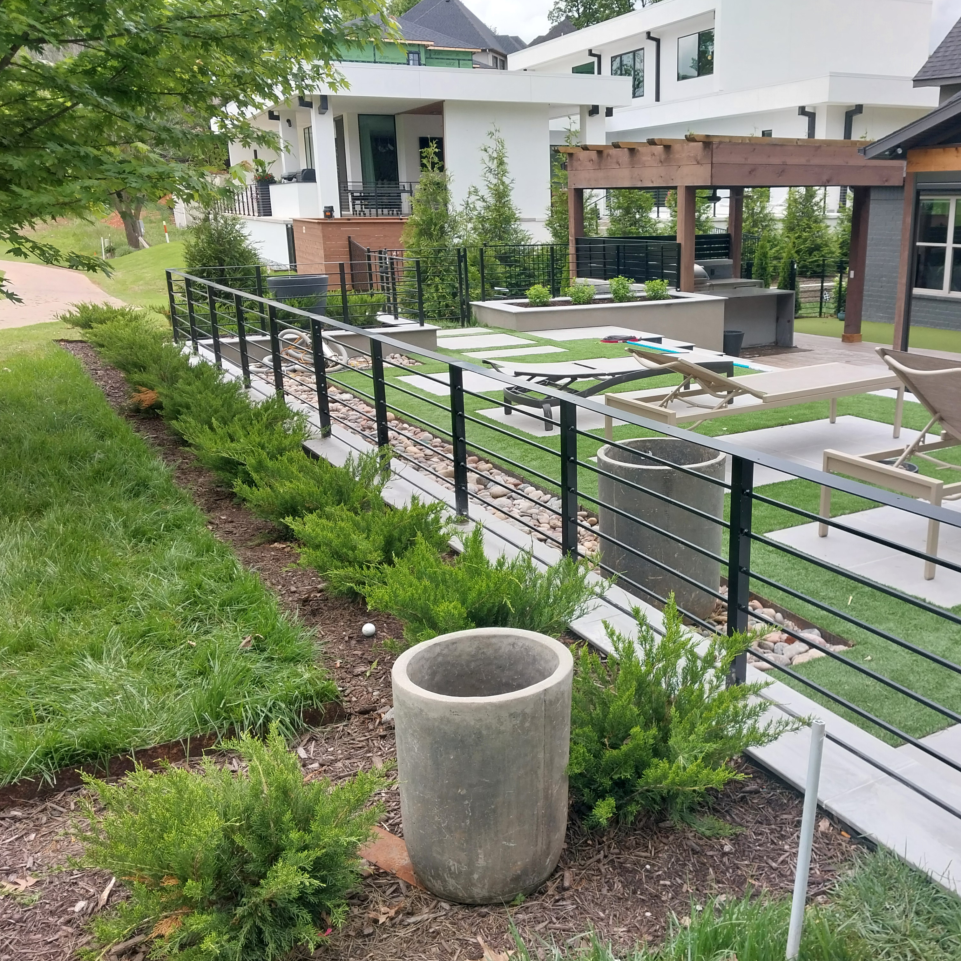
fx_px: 974
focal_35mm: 31
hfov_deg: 51.9
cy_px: 477
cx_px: 609
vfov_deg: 52.5
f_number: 1.8
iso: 20
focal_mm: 4
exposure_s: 1/297
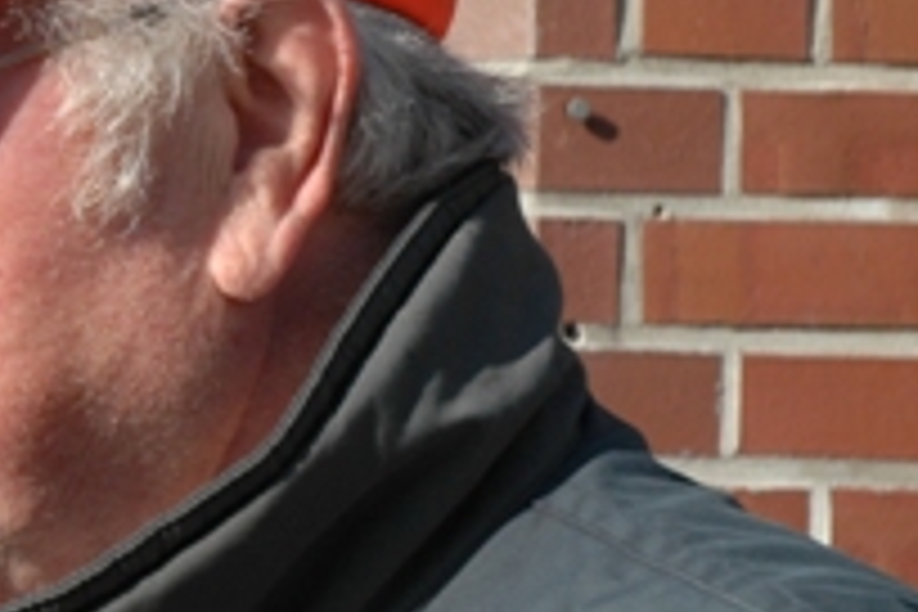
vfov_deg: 6.6
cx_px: -500
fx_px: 5278
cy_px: 284
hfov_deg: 9.6
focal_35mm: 207
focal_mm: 44
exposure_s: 1/320
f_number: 9
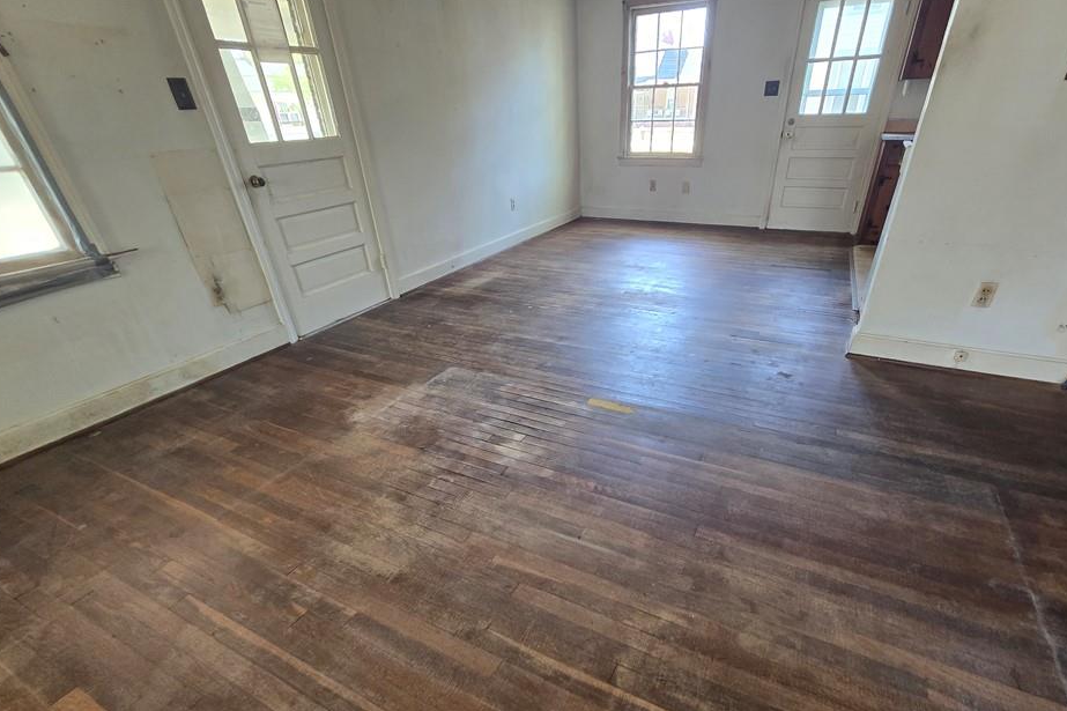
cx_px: 575
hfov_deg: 100.2
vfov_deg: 76.6
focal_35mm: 15
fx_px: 444
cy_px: 417
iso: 200
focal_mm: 2.2
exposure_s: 1/60
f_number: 2.2
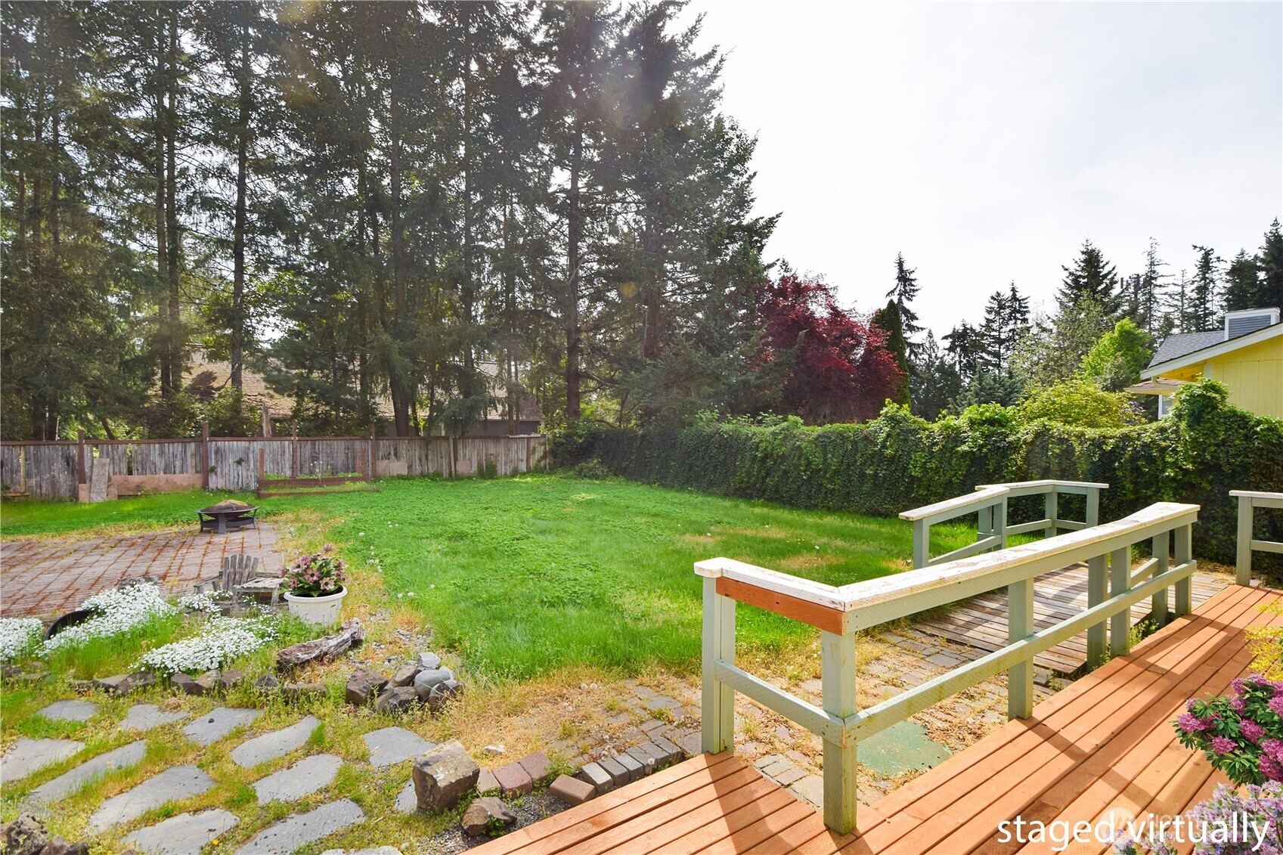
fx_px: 534
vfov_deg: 77.3
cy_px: 428
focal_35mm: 15
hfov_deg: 100.4
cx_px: 642
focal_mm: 10
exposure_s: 1/200
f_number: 7.1
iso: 100
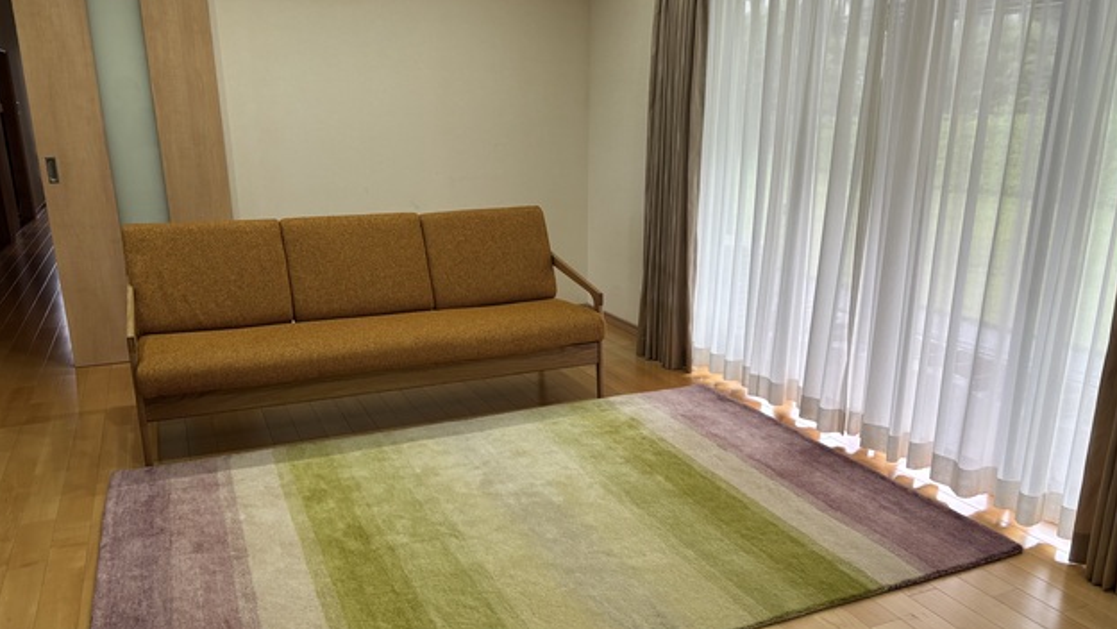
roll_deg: -0.2
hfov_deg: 66.0
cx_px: 567
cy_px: 370
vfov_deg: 40.1
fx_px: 859
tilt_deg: -17.1
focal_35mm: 29
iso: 64
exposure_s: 1/114
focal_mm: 5.96
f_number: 1.6
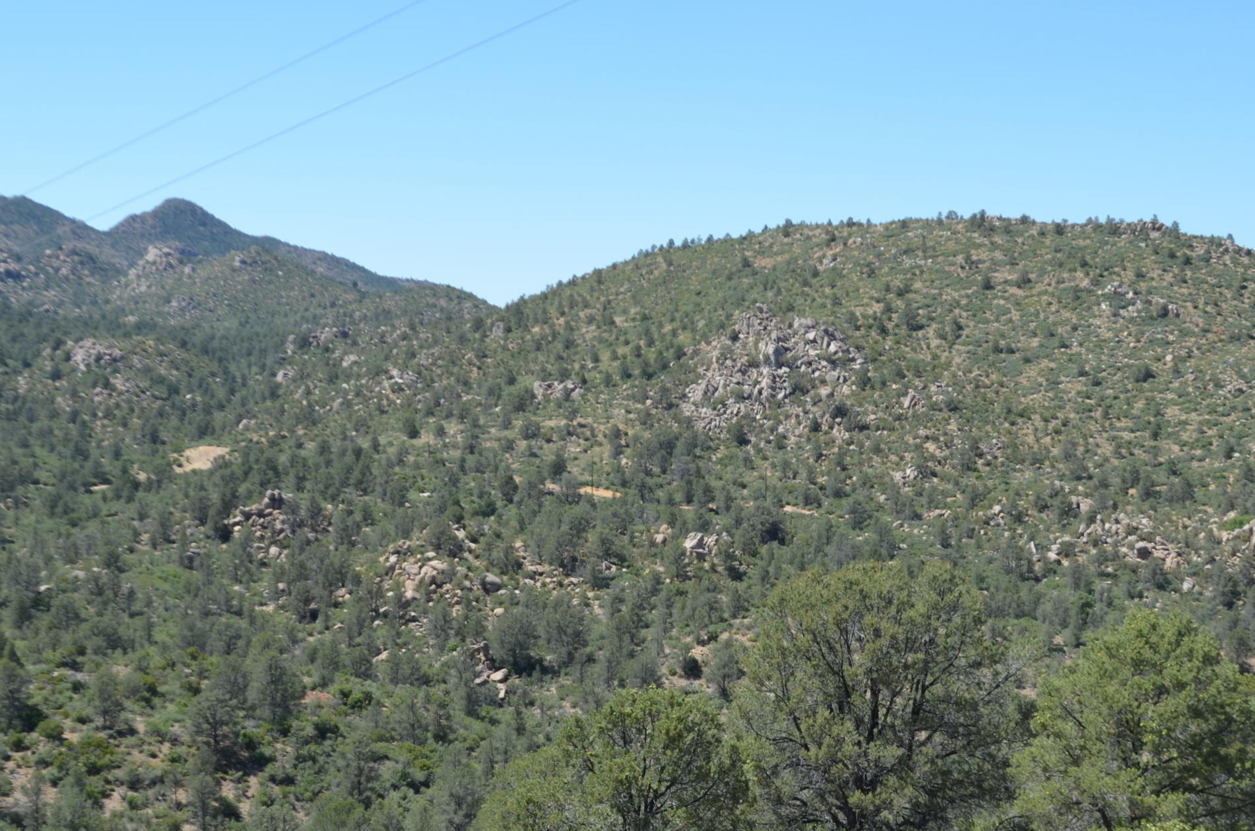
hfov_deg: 35.1
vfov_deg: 23.5
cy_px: 597
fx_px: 1983
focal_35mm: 57
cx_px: 648
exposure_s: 1/250
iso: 140
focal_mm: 24
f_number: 8
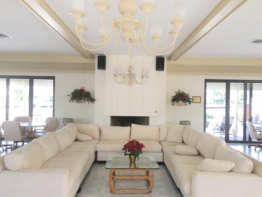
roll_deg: -1.5
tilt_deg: -0.2
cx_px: 134
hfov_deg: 60.0
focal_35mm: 30
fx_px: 227
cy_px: 100
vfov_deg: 46.8
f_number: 2.2
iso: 40
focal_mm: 4.15
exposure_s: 1/30
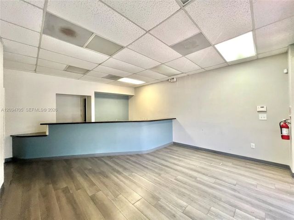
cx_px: 147
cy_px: 110
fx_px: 110
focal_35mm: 13
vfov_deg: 89.9
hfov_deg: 106.2
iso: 250
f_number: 1.8
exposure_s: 1/60
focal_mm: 1.57
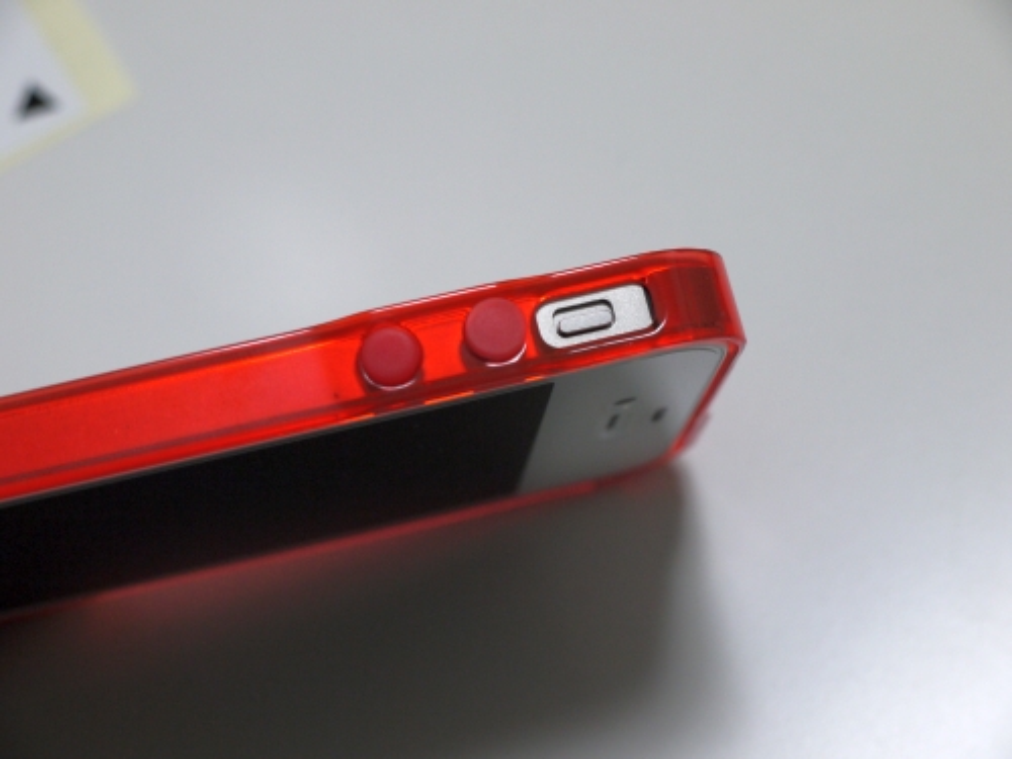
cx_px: 506
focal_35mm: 90
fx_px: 2631
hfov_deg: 21.8
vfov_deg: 16.4
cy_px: 380
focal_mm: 45
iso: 400
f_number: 5.6
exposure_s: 1/40
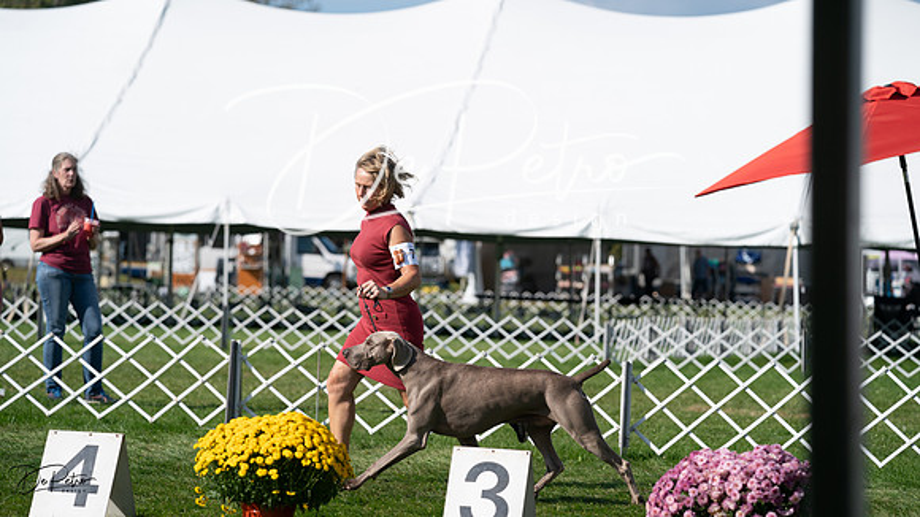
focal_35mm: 128
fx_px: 3117
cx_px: 460
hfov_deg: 16.8
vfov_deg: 9.5
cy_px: 258
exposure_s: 1/1250
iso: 100
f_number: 4
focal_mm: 122
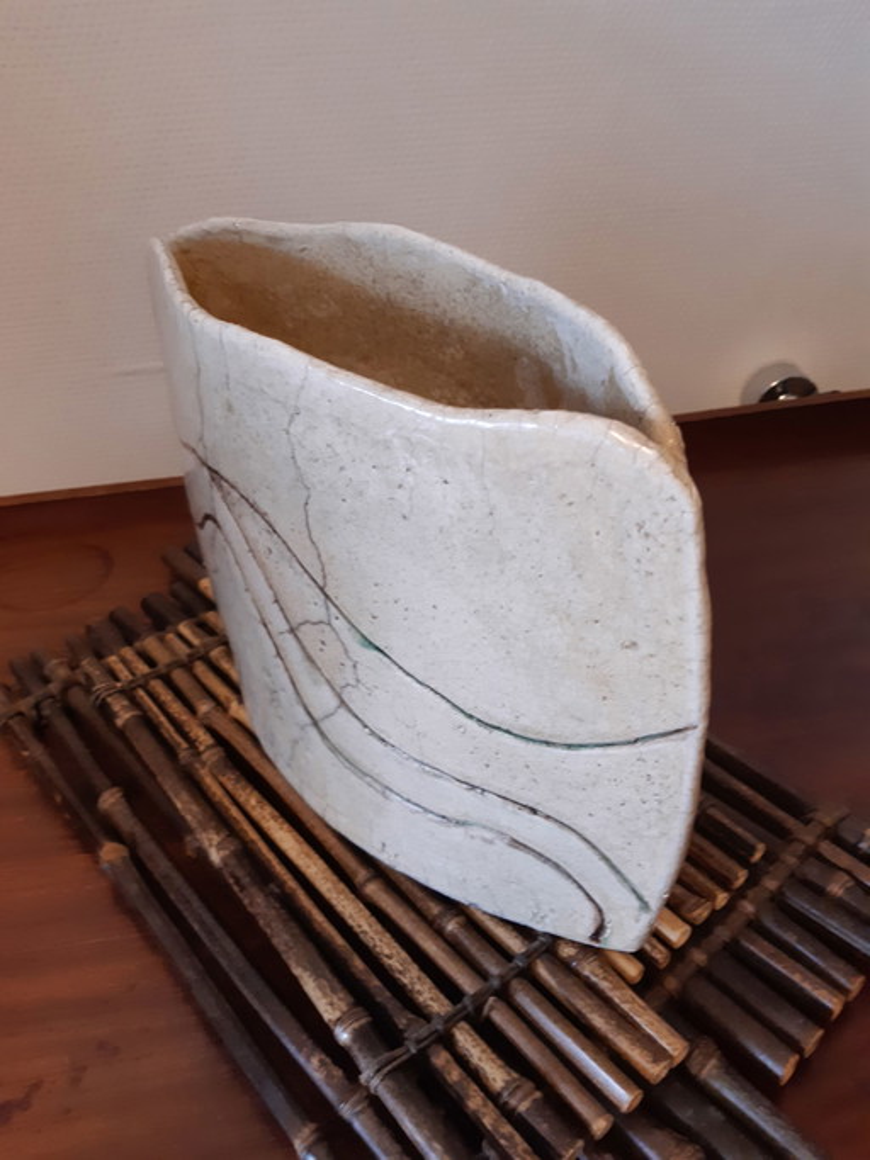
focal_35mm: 26
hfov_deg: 53.0
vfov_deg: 67.3
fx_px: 872
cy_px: 580
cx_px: 435
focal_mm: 3.92
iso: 160
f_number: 1.7
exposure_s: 1/20
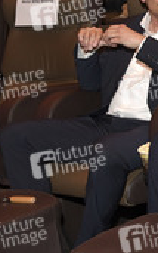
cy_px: 124
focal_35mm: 78
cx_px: 324
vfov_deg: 26.5
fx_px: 537
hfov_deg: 13.9
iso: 1250
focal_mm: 29
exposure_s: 1/80
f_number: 5
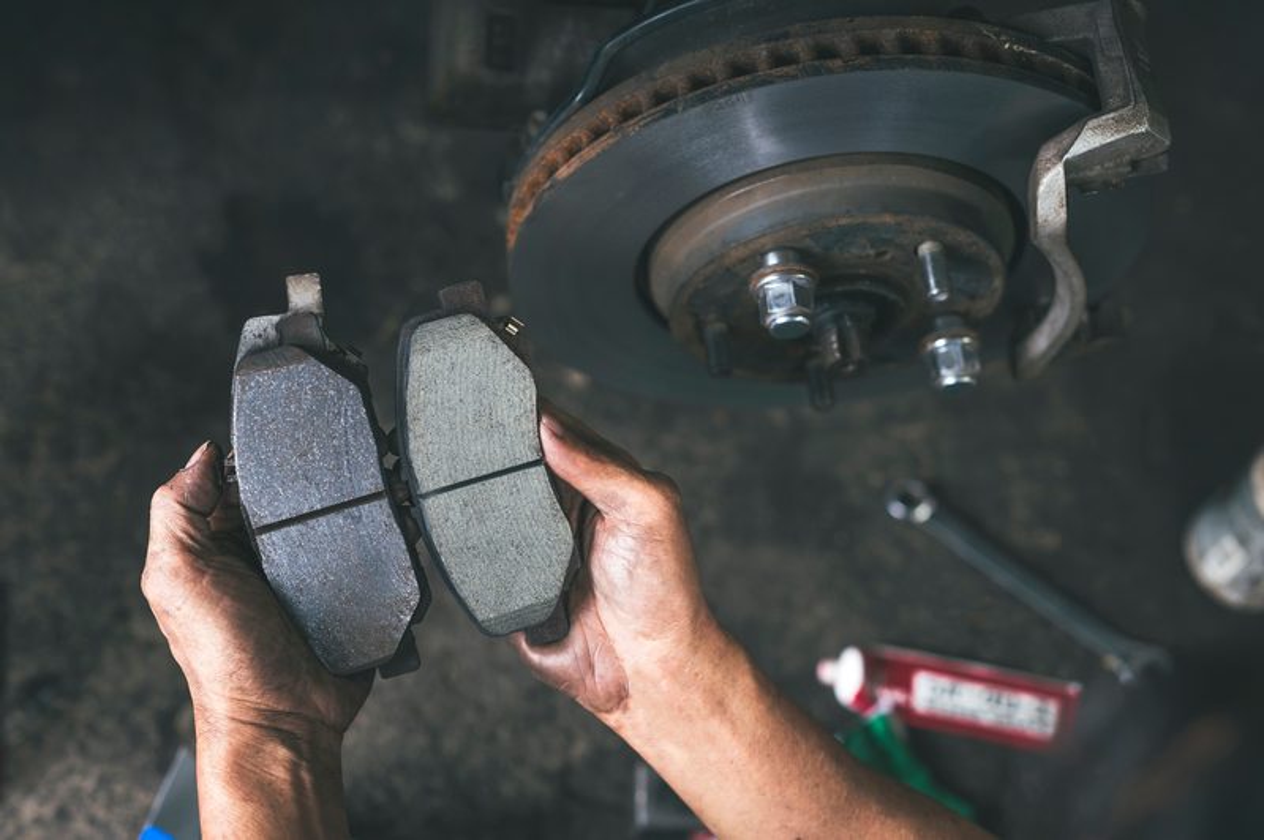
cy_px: 420
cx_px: 632
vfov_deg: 26.9
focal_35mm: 50
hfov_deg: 39.6
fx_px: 1754
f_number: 3.5
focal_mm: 50
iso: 640
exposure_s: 1/100
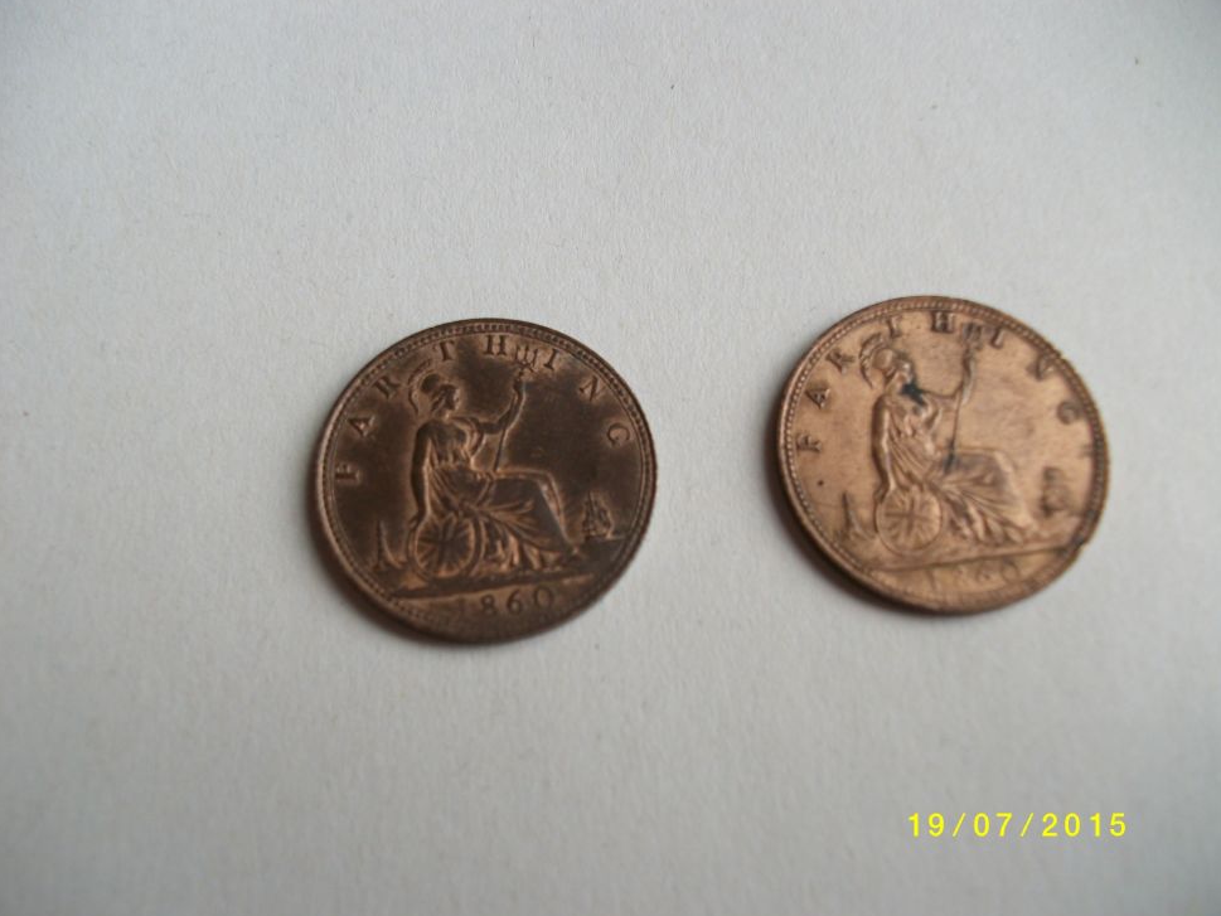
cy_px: 459
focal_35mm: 32
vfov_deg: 44.2
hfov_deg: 56.8
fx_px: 1129
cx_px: 625
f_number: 2.9
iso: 80
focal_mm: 5.7
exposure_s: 1/55.3
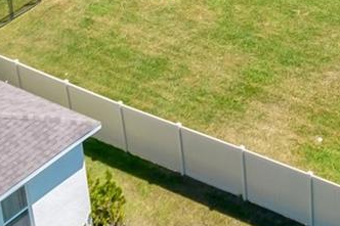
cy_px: -170
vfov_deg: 12.0
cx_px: 388
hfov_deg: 18.4
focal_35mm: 106
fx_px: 1001
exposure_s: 1/1250
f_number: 2.8
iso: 120
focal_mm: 8.38
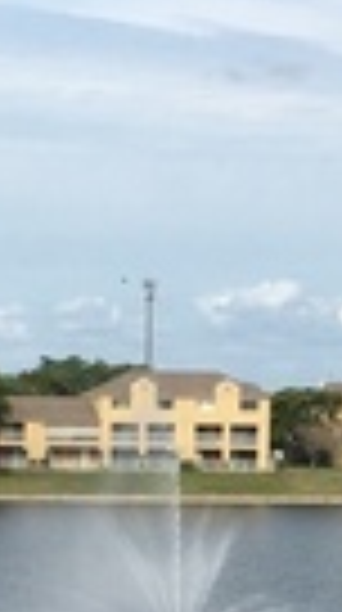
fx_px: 2511
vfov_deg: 13.7
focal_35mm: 155
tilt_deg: -5.7
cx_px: 236
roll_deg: -0.4
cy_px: 626
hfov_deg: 7.8
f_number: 2.2
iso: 25
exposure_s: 1/1832
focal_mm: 4.15
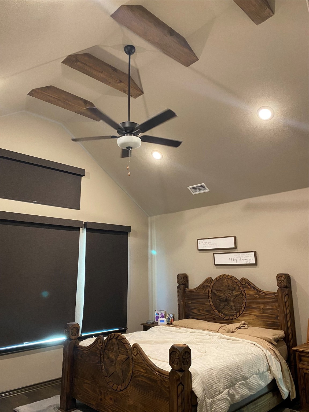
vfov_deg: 67.3
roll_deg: -0.2
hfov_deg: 53.1
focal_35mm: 26
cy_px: 206
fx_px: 309
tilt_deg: +12.6
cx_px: 154
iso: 500
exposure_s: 1/60
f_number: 1.8
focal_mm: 4.25
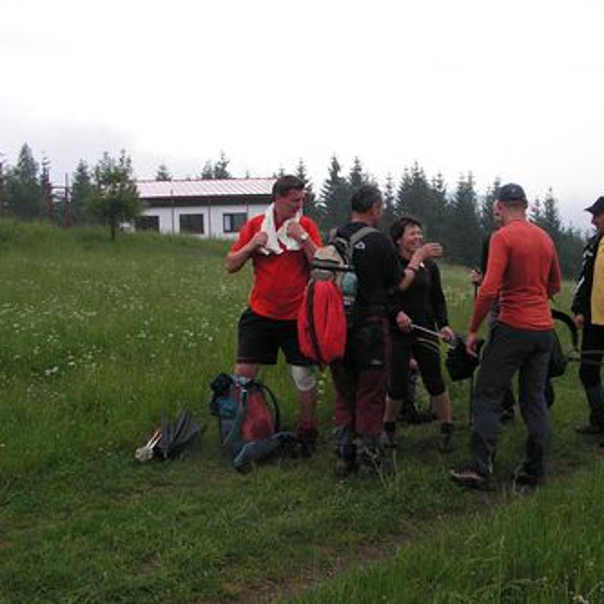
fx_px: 849
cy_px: 302
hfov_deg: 39.0
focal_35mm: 43
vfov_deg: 39.2
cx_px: 366
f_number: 3.2
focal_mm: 6
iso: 50
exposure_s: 1/200
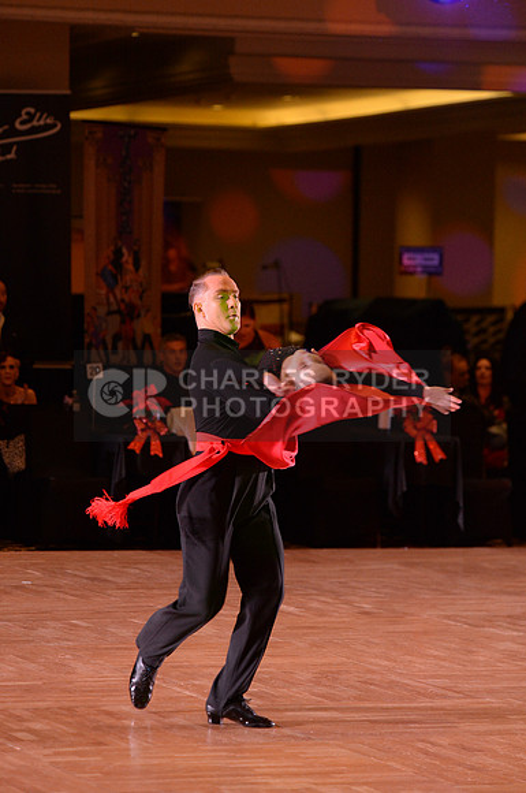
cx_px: 263
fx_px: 3517
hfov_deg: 8.6
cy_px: 396
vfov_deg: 12.9
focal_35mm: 160
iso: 4000
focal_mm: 160
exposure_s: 1/250
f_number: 5
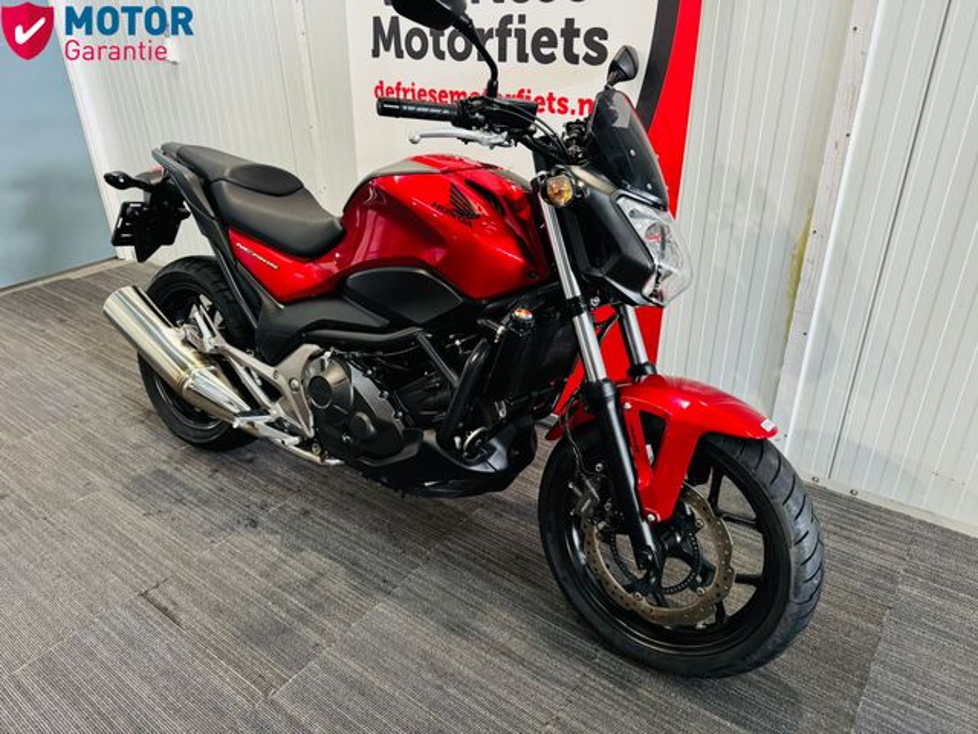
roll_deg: +1.9
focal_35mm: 24
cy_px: 367
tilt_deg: -27.3
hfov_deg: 71.6
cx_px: 489
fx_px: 678
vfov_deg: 56.8
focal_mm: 6.76
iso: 250
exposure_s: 1/50
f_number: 1.78
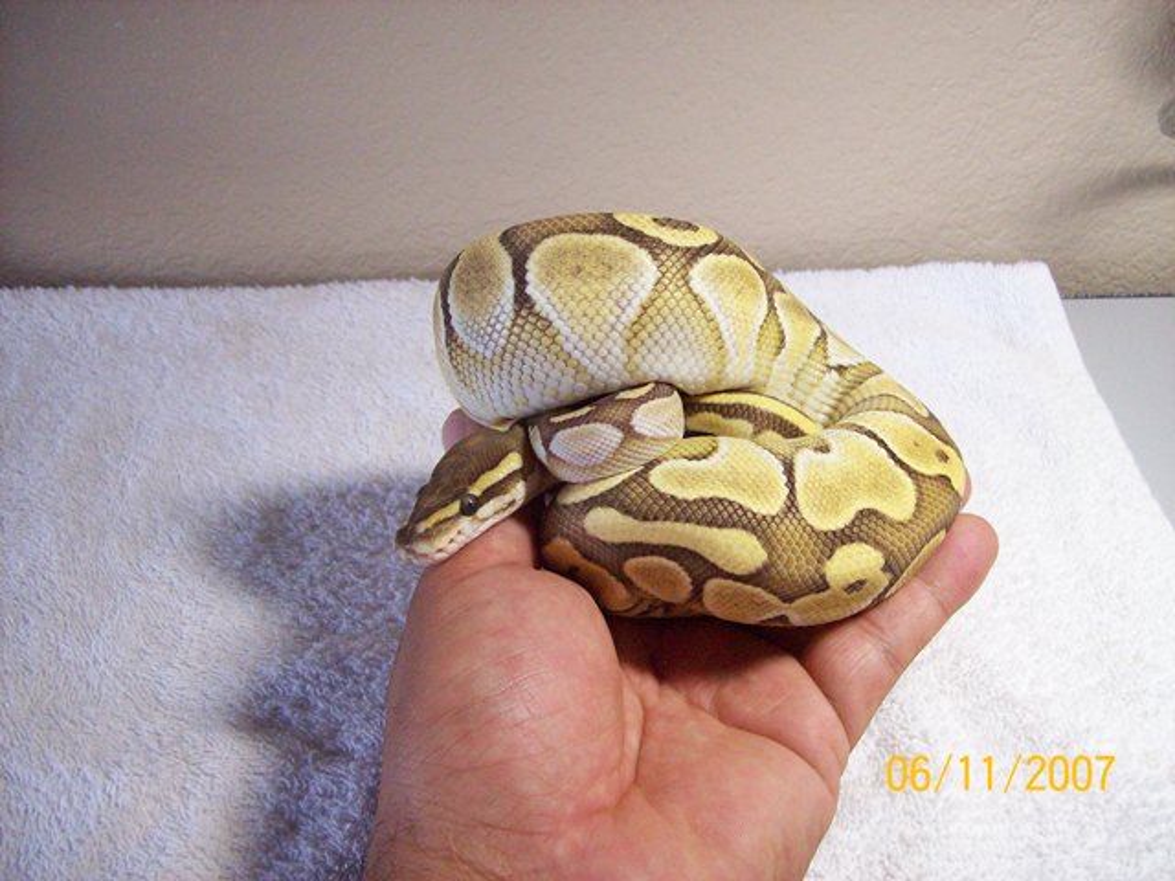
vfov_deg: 39.7
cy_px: 440
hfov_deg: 51.4
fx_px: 1222
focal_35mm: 36
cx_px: 588
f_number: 2.7
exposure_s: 1/23
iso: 160
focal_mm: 6
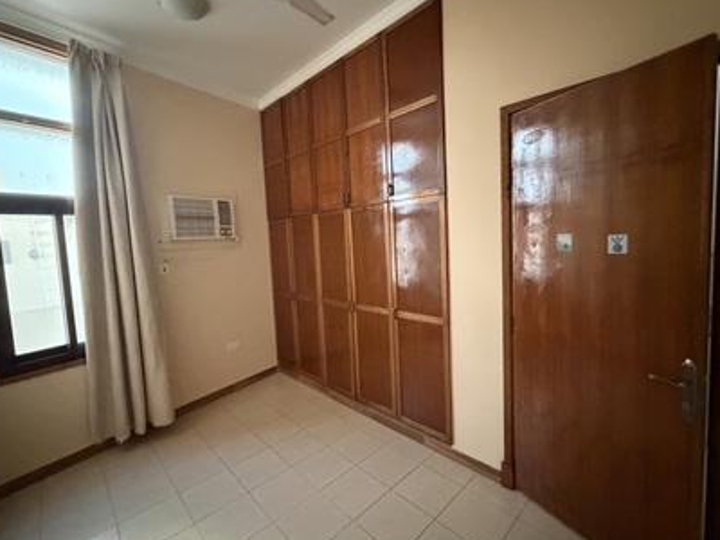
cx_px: 359
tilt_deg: -6.1
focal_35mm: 16
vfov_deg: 78.1
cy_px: 264
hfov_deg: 94.5
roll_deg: +1.1
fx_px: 333
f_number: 2.2
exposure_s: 1/54
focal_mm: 2.22
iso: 1250
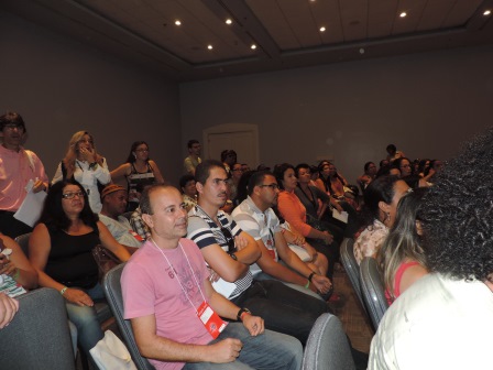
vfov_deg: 56.8
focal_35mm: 24
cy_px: 185
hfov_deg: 71.6
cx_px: 246
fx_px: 342
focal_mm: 4.3
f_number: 3
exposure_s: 1/30
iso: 200
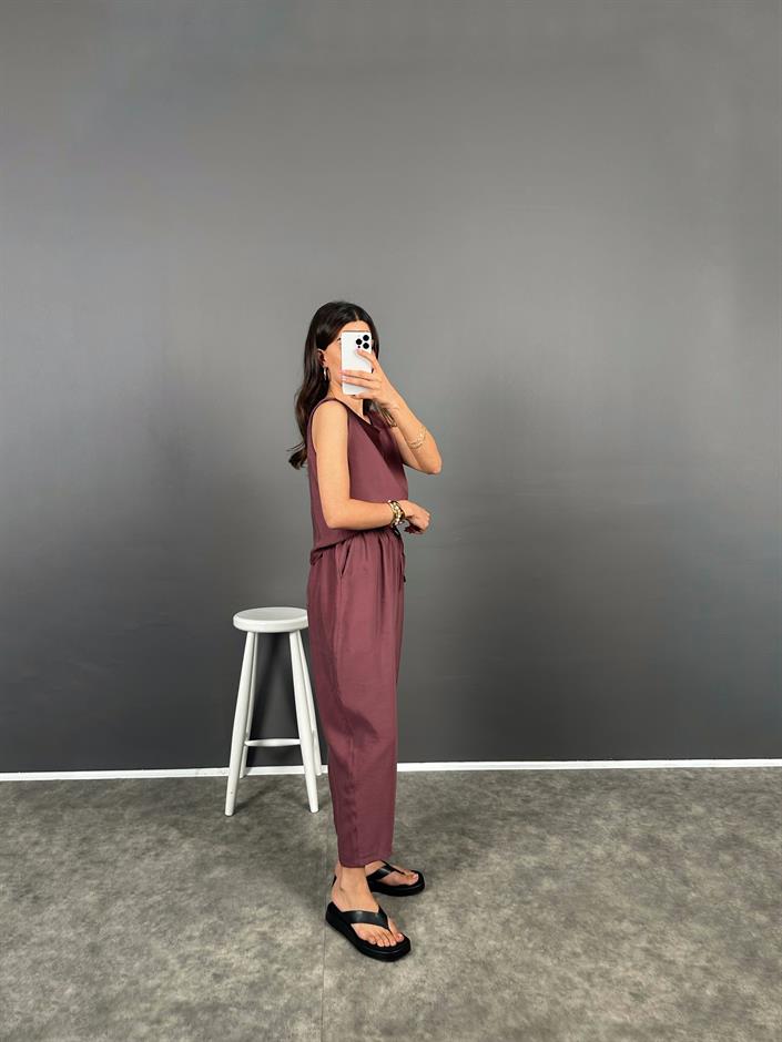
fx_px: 723
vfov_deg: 71.6
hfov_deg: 56.8
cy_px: 521
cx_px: 391
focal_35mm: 24
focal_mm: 6.86
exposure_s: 1/121
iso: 125
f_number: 1.78
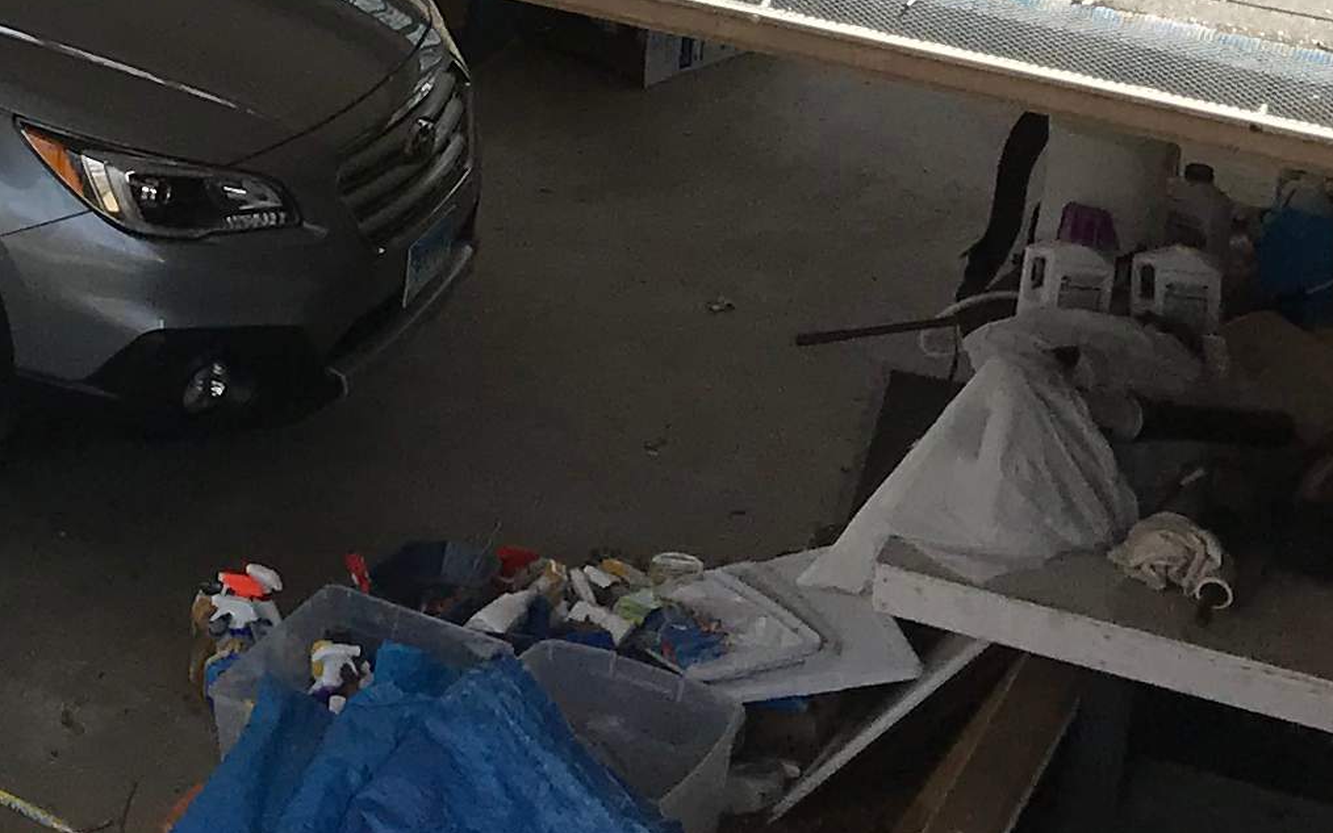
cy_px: -465
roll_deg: -0.7
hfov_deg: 15.9
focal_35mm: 118
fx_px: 4287
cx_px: -780
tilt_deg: -17.1
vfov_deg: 10.7
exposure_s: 1/1100
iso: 20
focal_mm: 3.99
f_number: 1.8
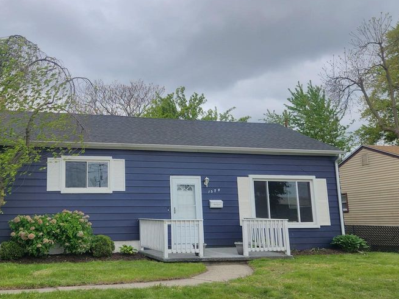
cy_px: 147
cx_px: 124
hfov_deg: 50.2
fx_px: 415
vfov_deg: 39.7
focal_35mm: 36
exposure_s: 1/1061
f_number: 1.8
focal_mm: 5.4
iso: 20
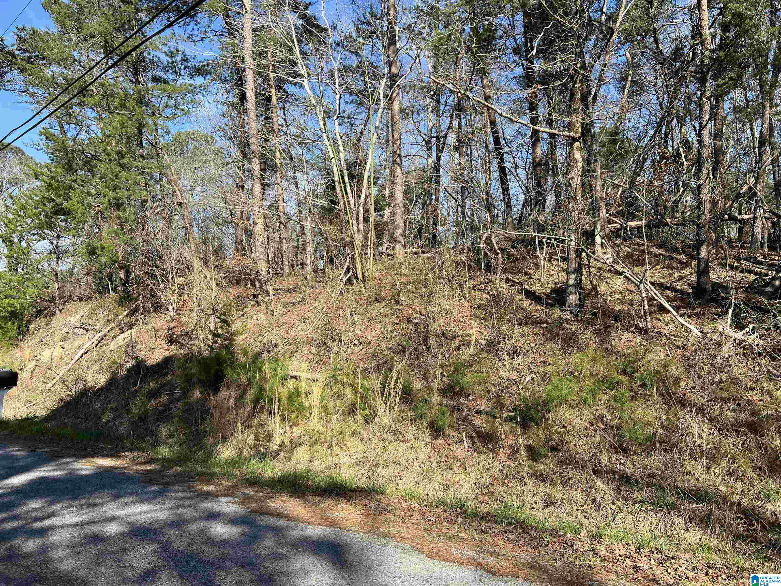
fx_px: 587
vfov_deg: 53.1
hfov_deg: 67.3
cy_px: 293
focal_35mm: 26
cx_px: 390
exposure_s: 1/1779
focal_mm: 5.7
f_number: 1.5
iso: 50
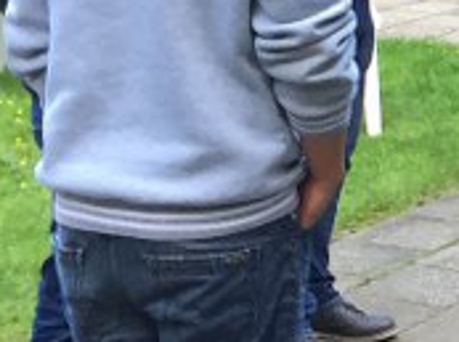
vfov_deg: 8.5
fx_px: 2276
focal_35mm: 172
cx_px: 1014
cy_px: -16
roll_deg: -0.4
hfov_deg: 10.3
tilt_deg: -7.3
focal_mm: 4.15
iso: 50
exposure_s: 1/33
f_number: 2.2
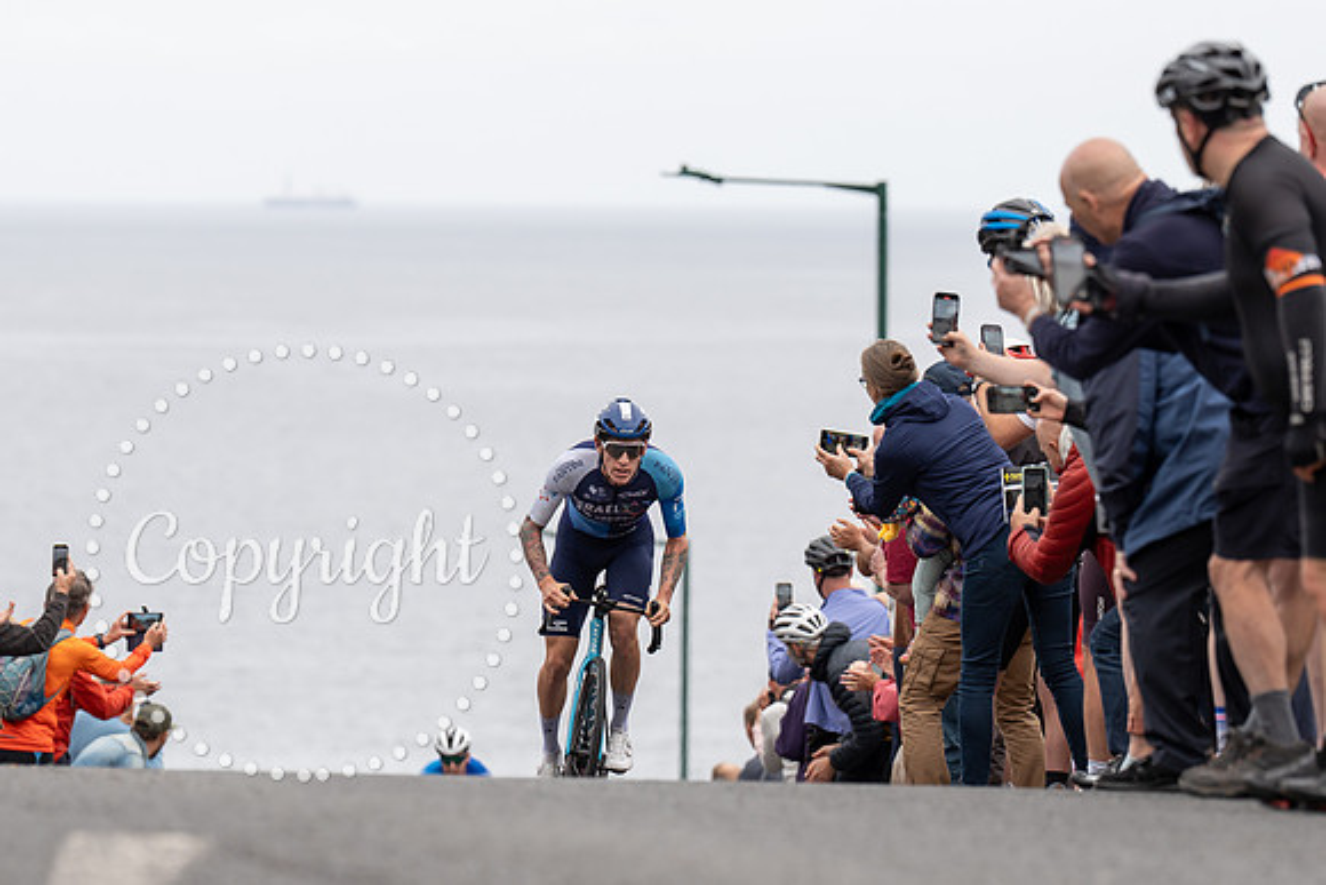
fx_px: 9459
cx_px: 626
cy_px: 546
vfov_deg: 5.4
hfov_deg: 8.0
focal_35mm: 257
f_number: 3.5
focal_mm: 167
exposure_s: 1/1000
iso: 320
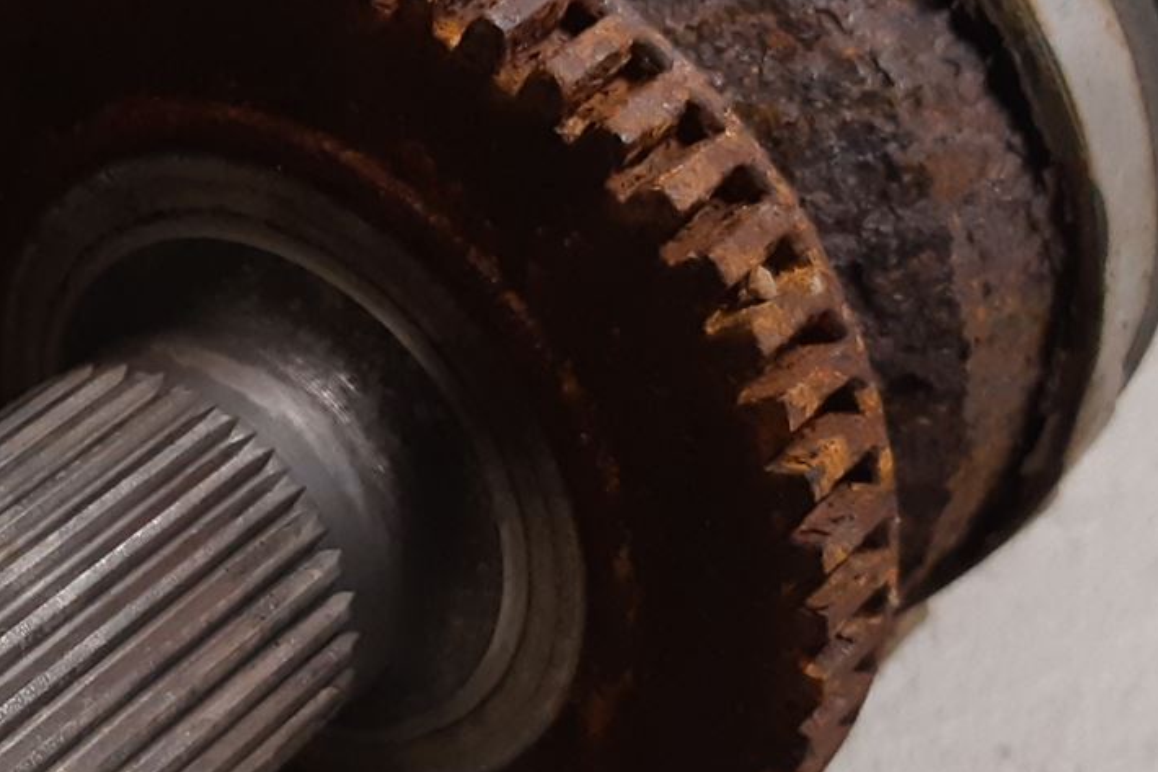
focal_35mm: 78
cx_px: 46
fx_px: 2508
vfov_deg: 17.3
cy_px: 648
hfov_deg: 25.0
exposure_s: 1/50
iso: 160
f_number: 1.7
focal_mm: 3.93
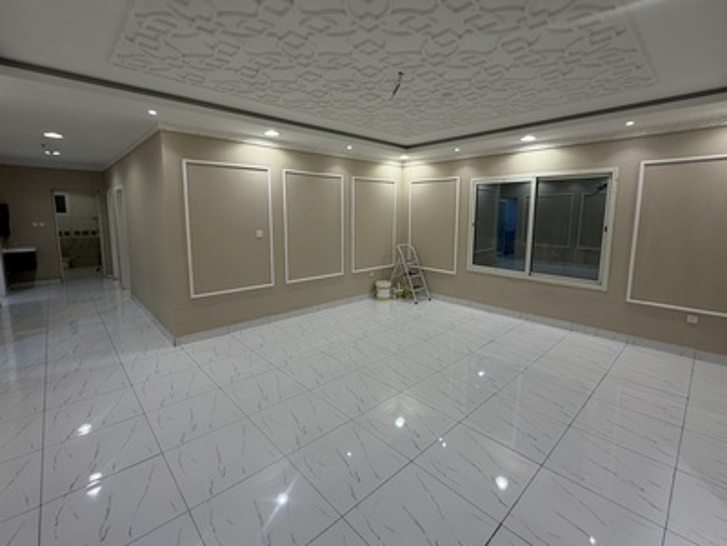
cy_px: 254
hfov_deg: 94.5
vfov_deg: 78.0
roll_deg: -0.6
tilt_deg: -6.9
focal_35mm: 16
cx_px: 363
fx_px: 336
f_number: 2.2
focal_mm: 2.22
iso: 125
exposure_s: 1/120
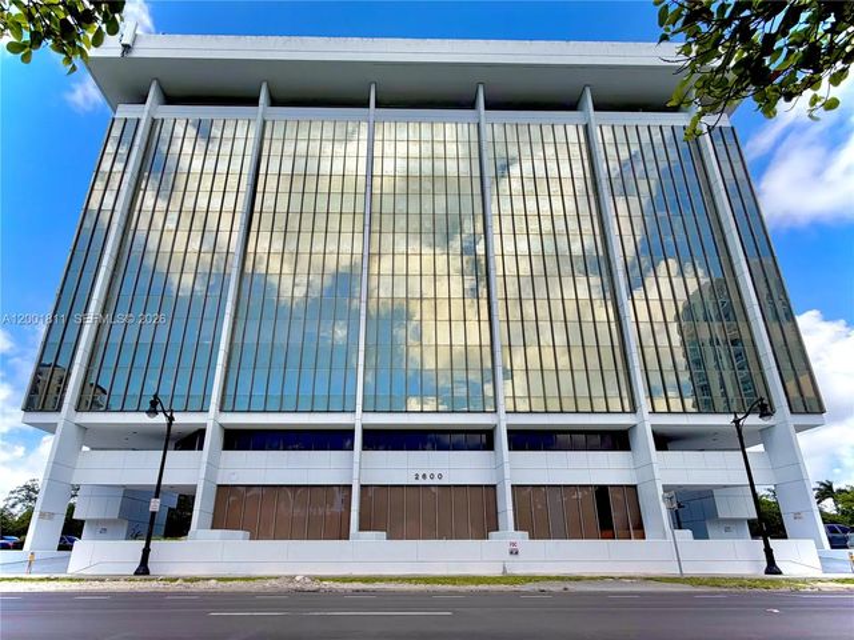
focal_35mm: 14
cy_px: 320
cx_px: 427
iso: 20
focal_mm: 2.22
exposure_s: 1/770
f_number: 2.2
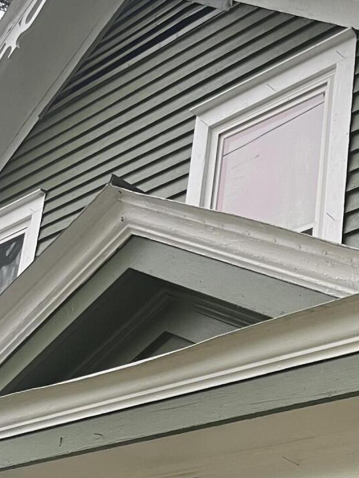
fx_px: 995
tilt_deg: +19.2
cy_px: 433
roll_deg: -3.8
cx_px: 340
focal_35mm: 72
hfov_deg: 20.0
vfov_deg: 26.1
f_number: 1.6
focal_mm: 5.1
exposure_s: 1/92
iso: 125
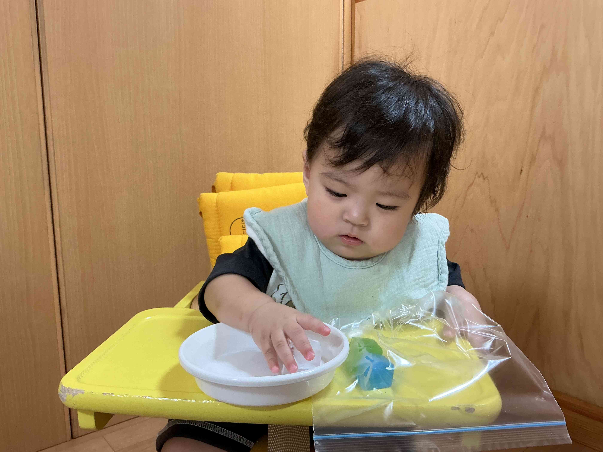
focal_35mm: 29
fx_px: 505
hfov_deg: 61.7
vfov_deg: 48.2
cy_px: 226
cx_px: 302
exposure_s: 1/60
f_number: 1.8
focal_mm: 3
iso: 125
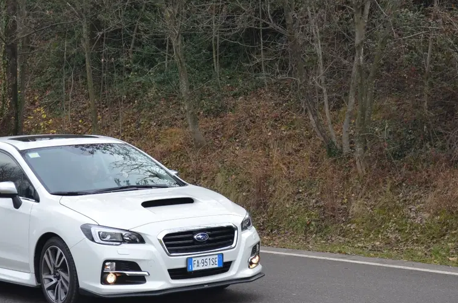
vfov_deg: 14.3
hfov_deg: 21.5
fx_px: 1206
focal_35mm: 95
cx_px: 201
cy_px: 210
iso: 800
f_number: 5.3
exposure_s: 1/500
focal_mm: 40
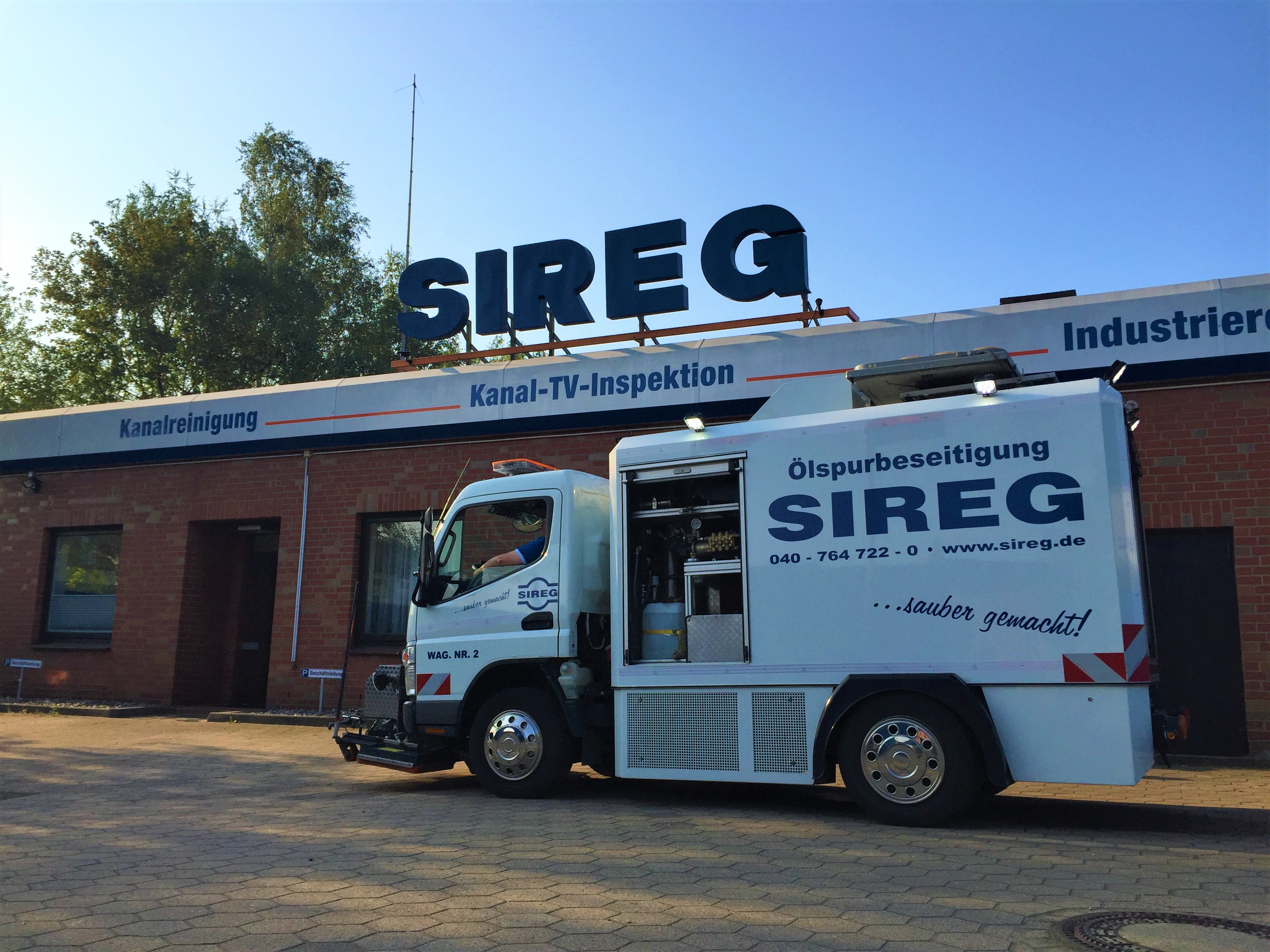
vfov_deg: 48.2
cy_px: 476
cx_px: 635
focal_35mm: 29
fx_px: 1064
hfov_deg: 61.7
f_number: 2.2
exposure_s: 1/1883
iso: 32
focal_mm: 4.15
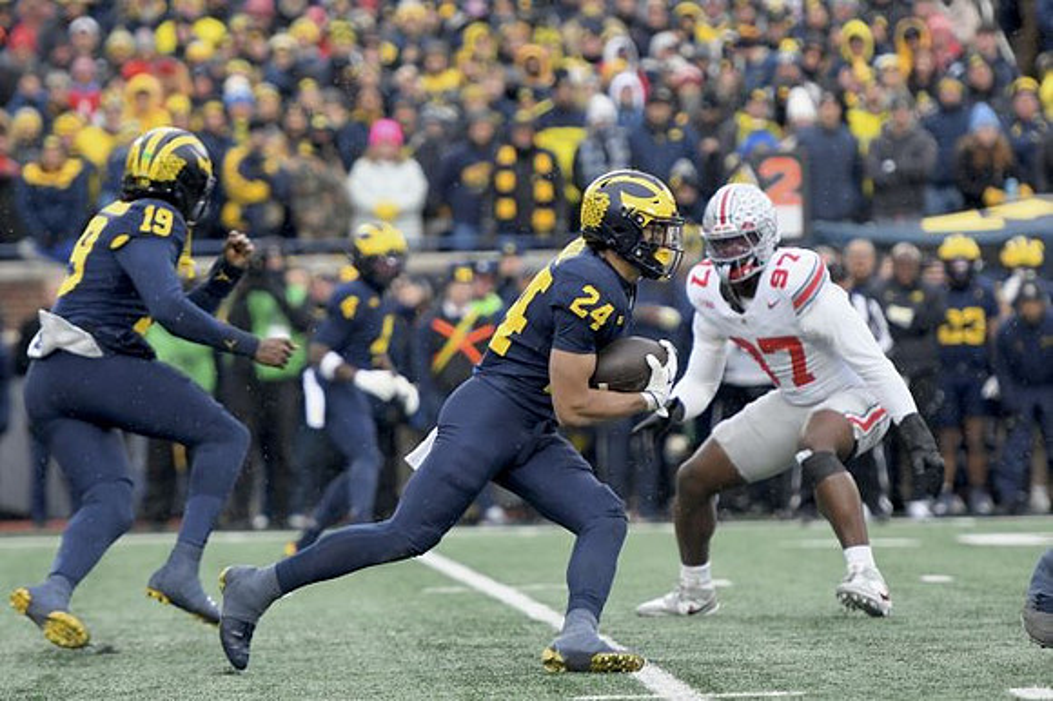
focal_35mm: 255
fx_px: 7454
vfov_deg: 5.4
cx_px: 526
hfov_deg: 8.1
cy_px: 350
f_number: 2.8
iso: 800
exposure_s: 1/1000
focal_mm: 170
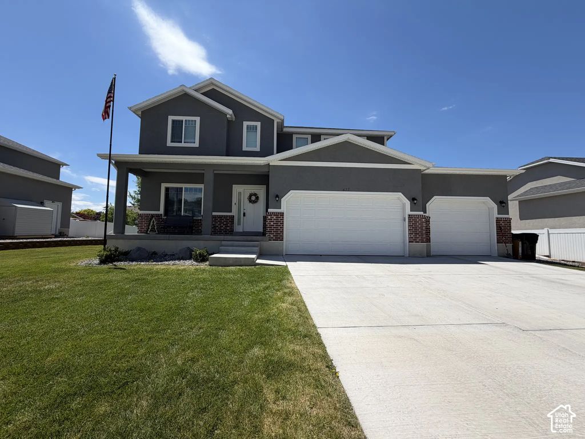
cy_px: 220
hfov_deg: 102.1
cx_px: 292
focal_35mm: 14
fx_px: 237
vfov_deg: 85.7
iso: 20
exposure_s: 1/1068
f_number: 2.2
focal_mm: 2.22
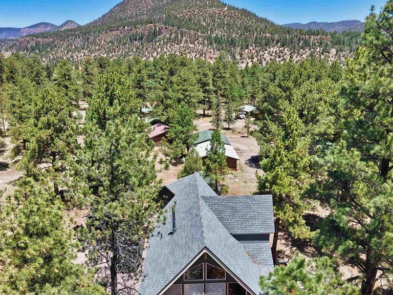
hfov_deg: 56.8
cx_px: 203
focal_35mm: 32
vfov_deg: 43.9
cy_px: 178
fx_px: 363
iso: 120
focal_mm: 8.67
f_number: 1.8
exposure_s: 1/2000
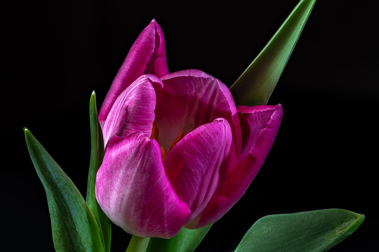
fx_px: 1105
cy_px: 126
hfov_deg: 19.5
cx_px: 190
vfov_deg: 13.0
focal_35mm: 105
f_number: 11
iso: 100
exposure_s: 1/4
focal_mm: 105
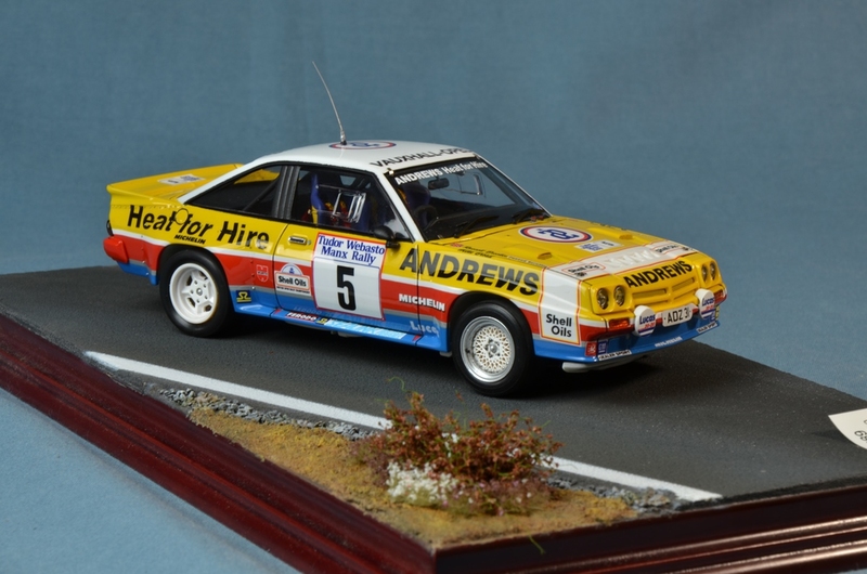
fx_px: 2884
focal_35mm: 120
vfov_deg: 11.4
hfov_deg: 17.1
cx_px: 434
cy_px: 287
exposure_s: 1/4
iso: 200
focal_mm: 80
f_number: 18
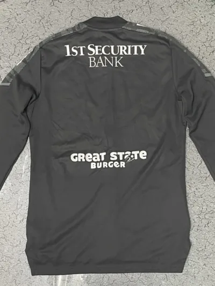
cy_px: 143
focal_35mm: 26
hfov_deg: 53.1
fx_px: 215
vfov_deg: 67.3
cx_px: 108
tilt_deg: -87.0
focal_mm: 4.2
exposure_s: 1/50
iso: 160
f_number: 1.6
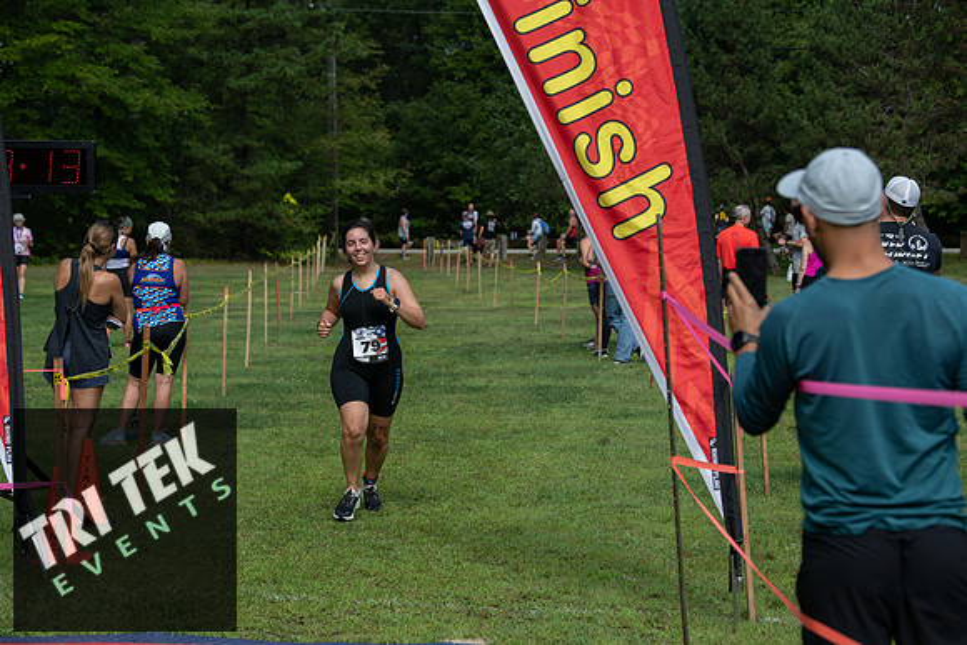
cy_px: 322
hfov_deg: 21.5
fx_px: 2552
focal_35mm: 95
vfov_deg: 14.4
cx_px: 484
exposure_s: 1/800
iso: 200
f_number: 5.6
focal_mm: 95
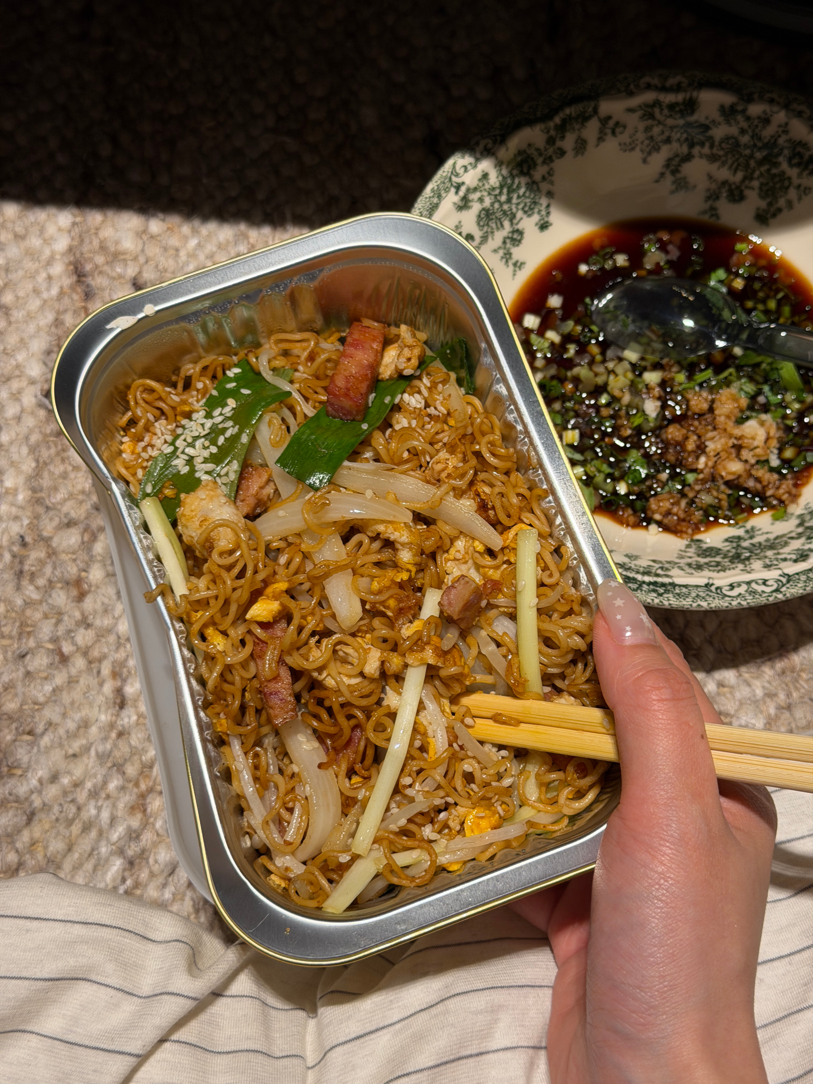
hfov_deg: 30.3
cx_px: 406
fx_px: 1503
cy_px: 542
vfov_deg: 39.7
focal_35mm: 48
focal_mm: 6.76
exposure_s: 1/50
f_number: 1.78
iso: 125
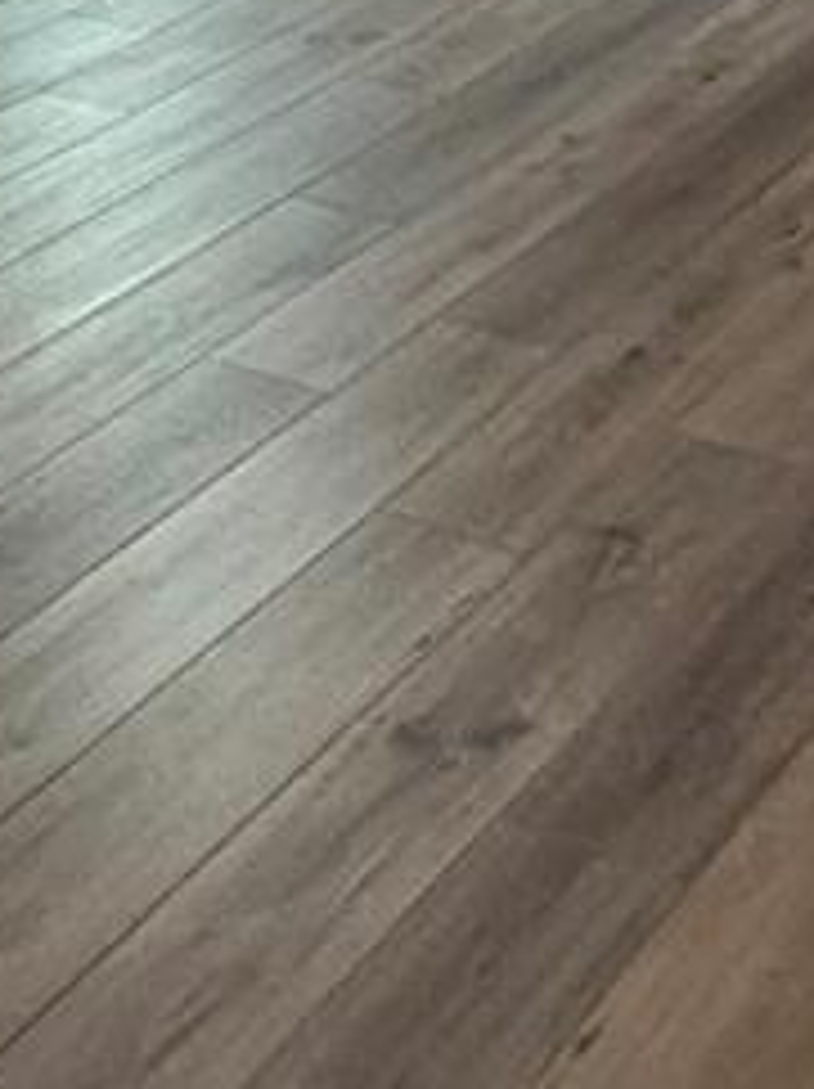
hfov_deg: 16.5
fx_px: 2795
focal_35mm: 89
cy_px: -567
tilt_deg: -4.5
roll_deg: +1.2
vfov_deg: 19.2
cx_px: 292
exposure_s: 1/120
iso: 160
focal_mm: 2.22
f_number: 2.2
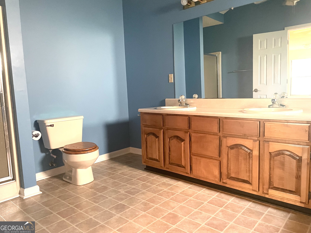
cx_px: 156
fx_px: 234
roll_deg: +2.6
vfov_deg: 53.1
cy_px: 116
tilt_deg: -6.8
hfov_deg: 67.3
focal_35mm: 26
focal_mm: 4.2
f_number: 1.6
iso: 1000
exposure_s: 1/30
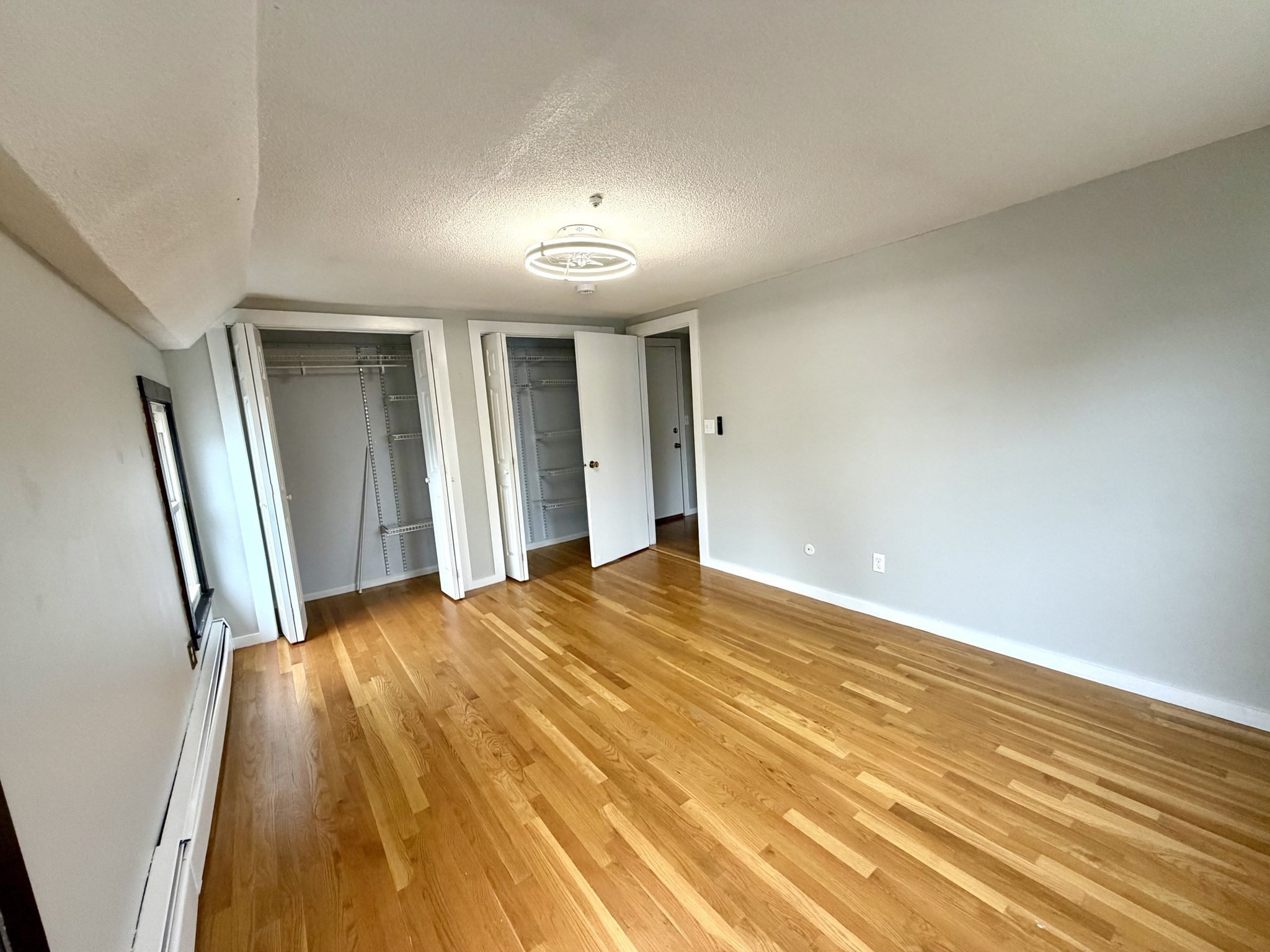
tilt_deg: -8.4
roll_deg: +3.8
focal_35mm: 14
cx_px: 635
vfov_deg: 85.7
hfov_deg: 102.1
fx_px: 514
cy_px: 476
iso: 200
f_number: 2.2
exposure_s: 1/121
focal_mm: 2.22
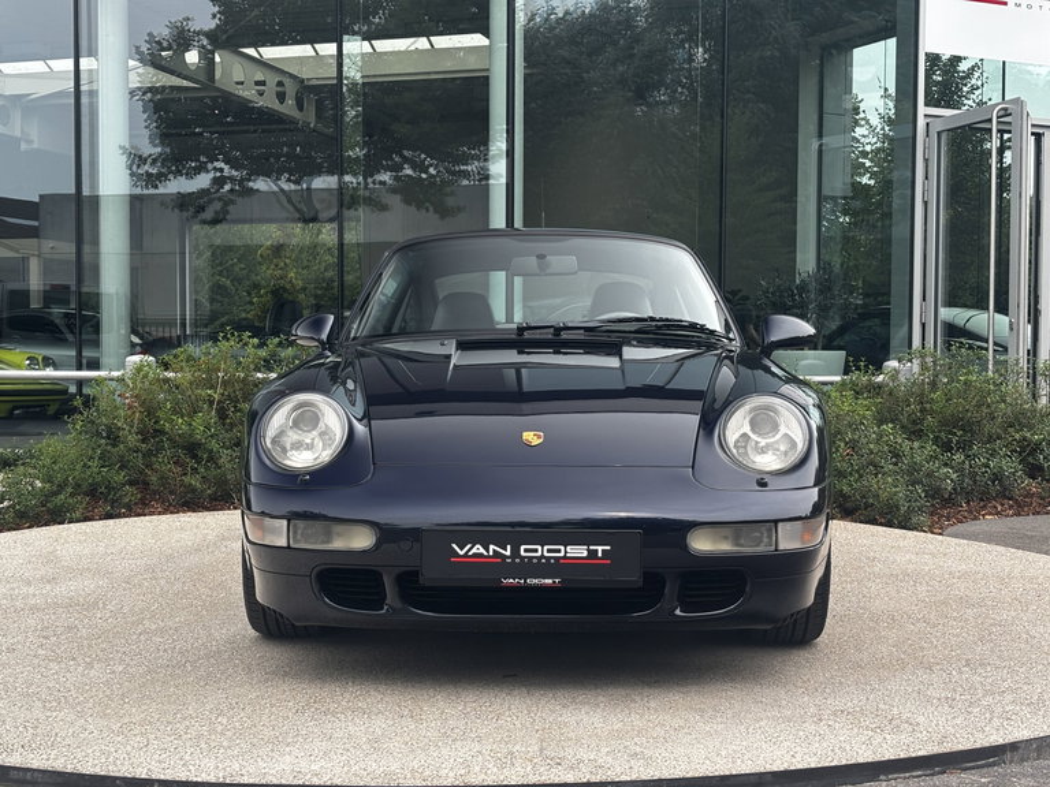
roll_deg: -0.4
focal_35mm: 52
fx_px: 1577
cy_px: 394
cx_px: 525
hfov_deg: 36.8
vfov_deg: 28.0
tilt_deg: -1.4
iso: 32
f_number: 1.6
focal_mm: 5.96
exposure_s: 1/280
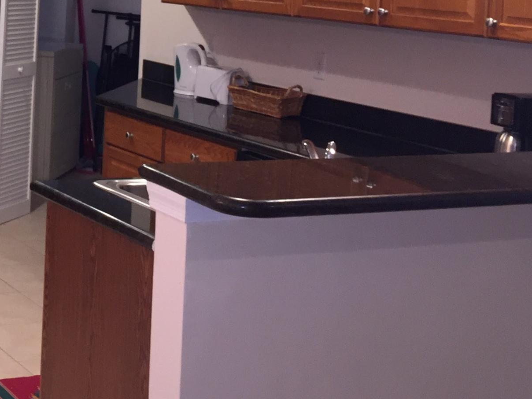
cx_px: -68
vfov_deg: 19.7
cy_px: -26
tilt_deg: -1.6
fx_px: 1107
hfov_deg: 24.9
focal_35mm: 72
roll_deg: -4.0
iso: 100
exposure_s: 1/17
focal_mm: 4.15
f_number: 2.2
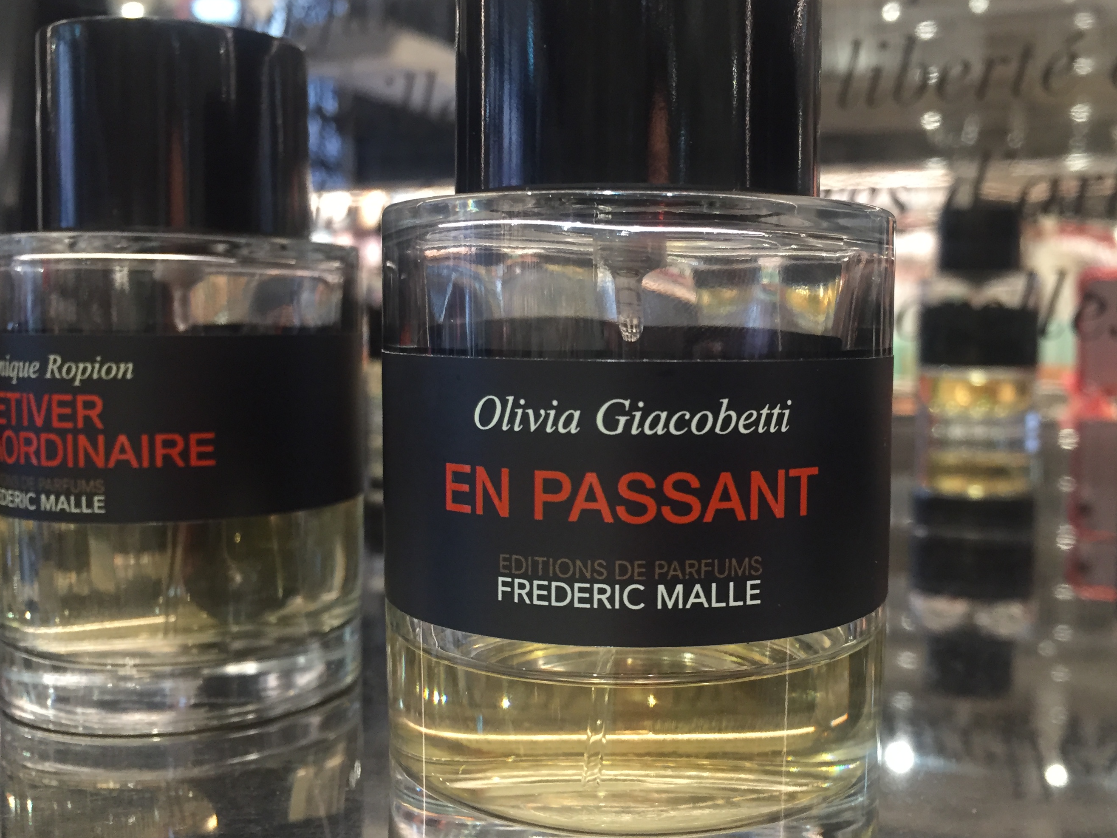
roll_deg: -0.8
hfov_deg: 51.2
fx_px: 1162
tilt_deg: -5.3
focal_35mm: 36
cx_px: 639
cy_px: 408
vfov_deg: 39.7
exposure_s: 1/33
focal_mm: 4.15
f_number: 2.2
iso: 160
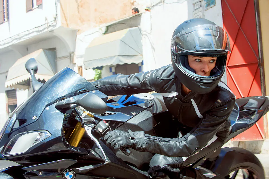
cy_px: 90
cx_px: 134
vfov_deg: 19.4
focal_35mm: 70
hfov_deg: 28.9
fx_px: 522
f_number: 8
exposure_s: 1/250
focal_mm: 70
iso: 320
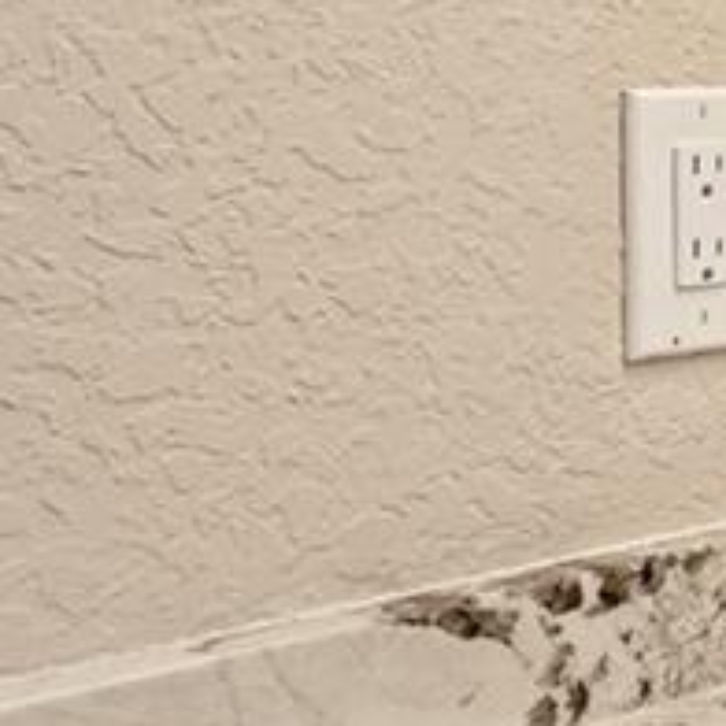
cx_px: 2841
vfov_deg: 15.4
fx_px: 2634
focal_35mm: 111
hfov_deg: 8.4
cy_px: 19
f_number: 8
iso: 400
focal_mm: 16
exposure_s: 1/25
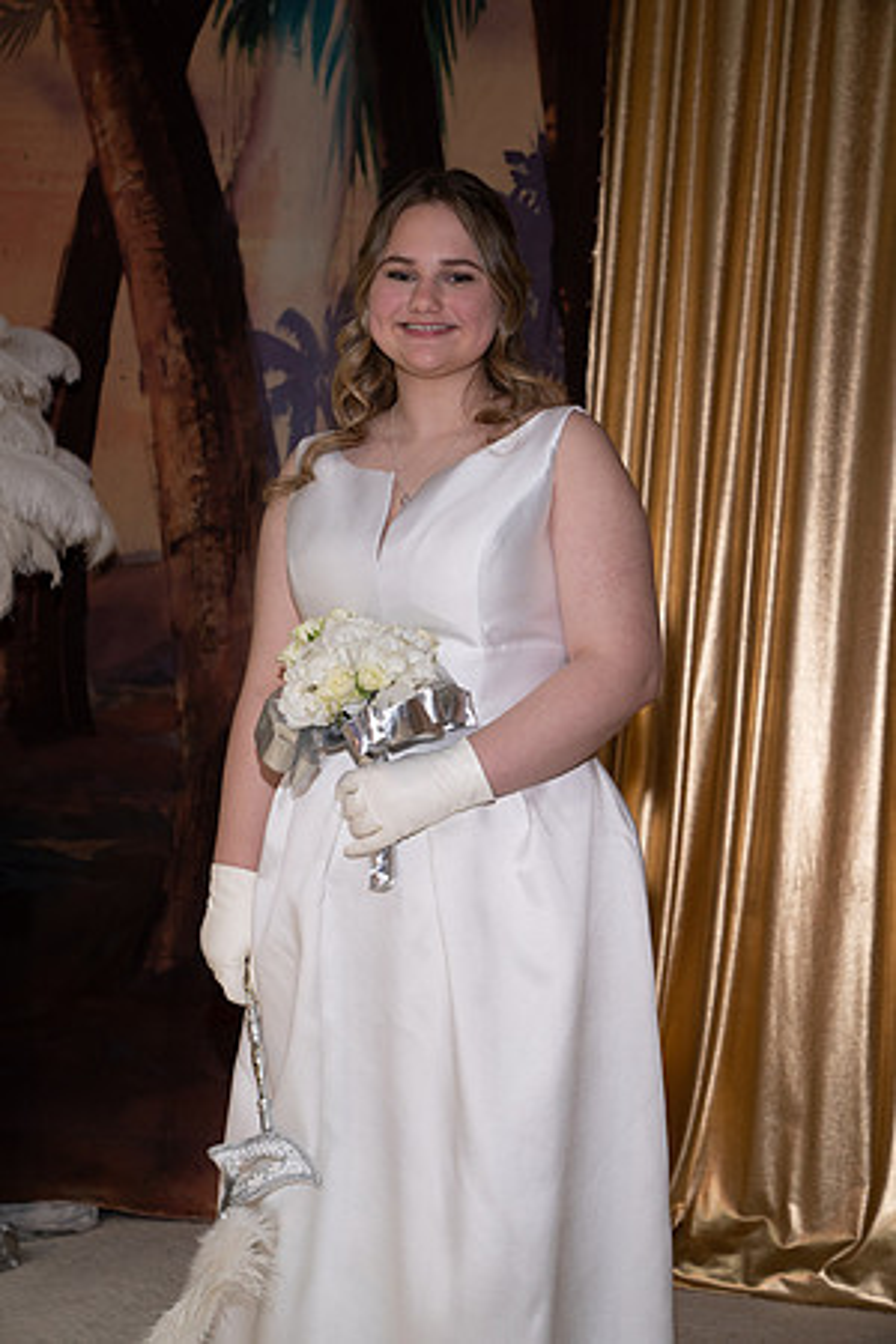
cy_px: 672
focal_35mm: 70
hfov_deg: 19.5
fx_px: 2613
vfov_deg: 28.8
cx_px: 448
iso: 800
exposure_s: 1/160
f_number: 5.6
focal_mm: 70
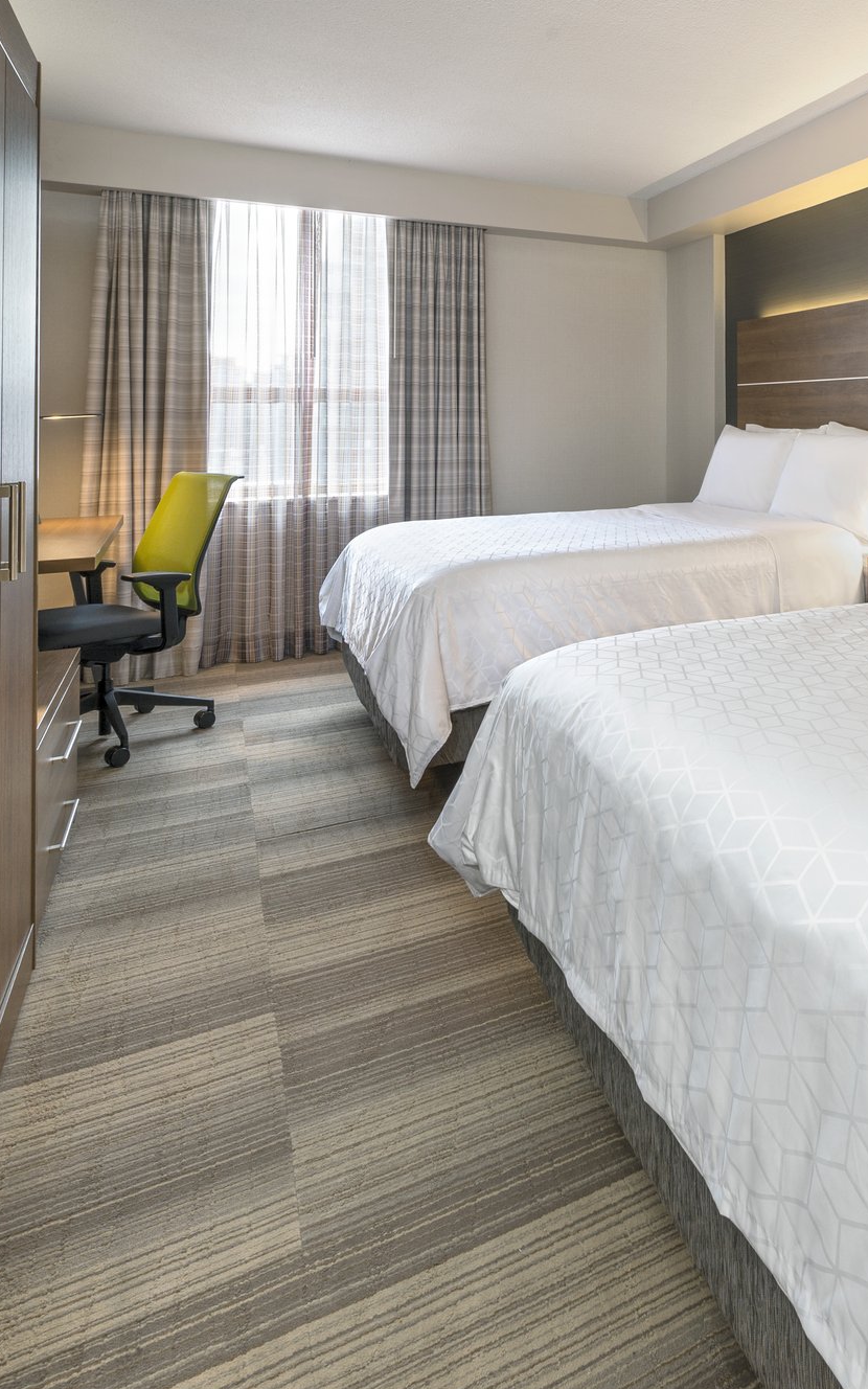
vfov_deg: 79.6
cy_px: 689
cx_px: 766
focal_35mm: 22
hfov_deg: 49.6
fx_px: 833
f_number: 11
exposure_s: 1/2
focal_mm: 14
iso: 100
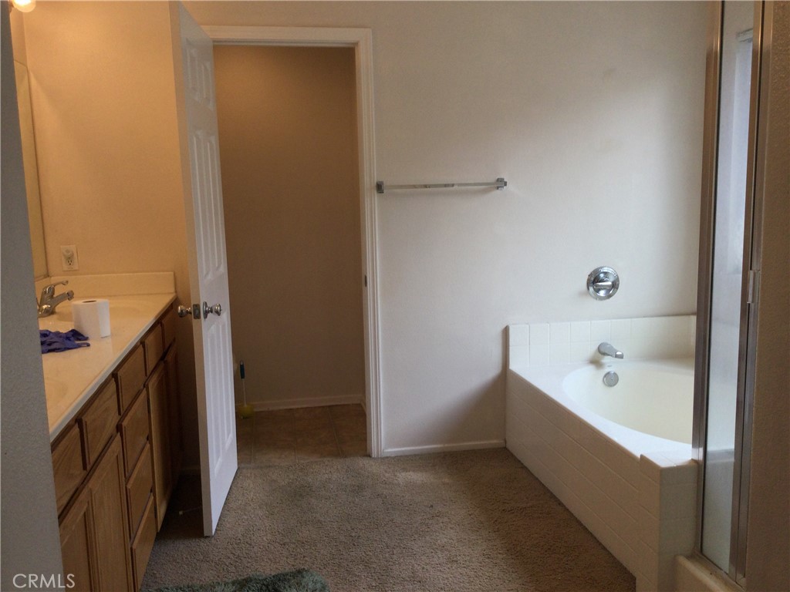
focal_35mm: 31
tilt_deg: -11.5
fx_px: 707
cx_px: 395
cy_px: 296
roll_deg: -0.7
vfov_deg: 45.4
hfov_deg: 58.4
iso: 40
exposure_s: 1/100
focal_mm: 3.3
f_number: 2.4
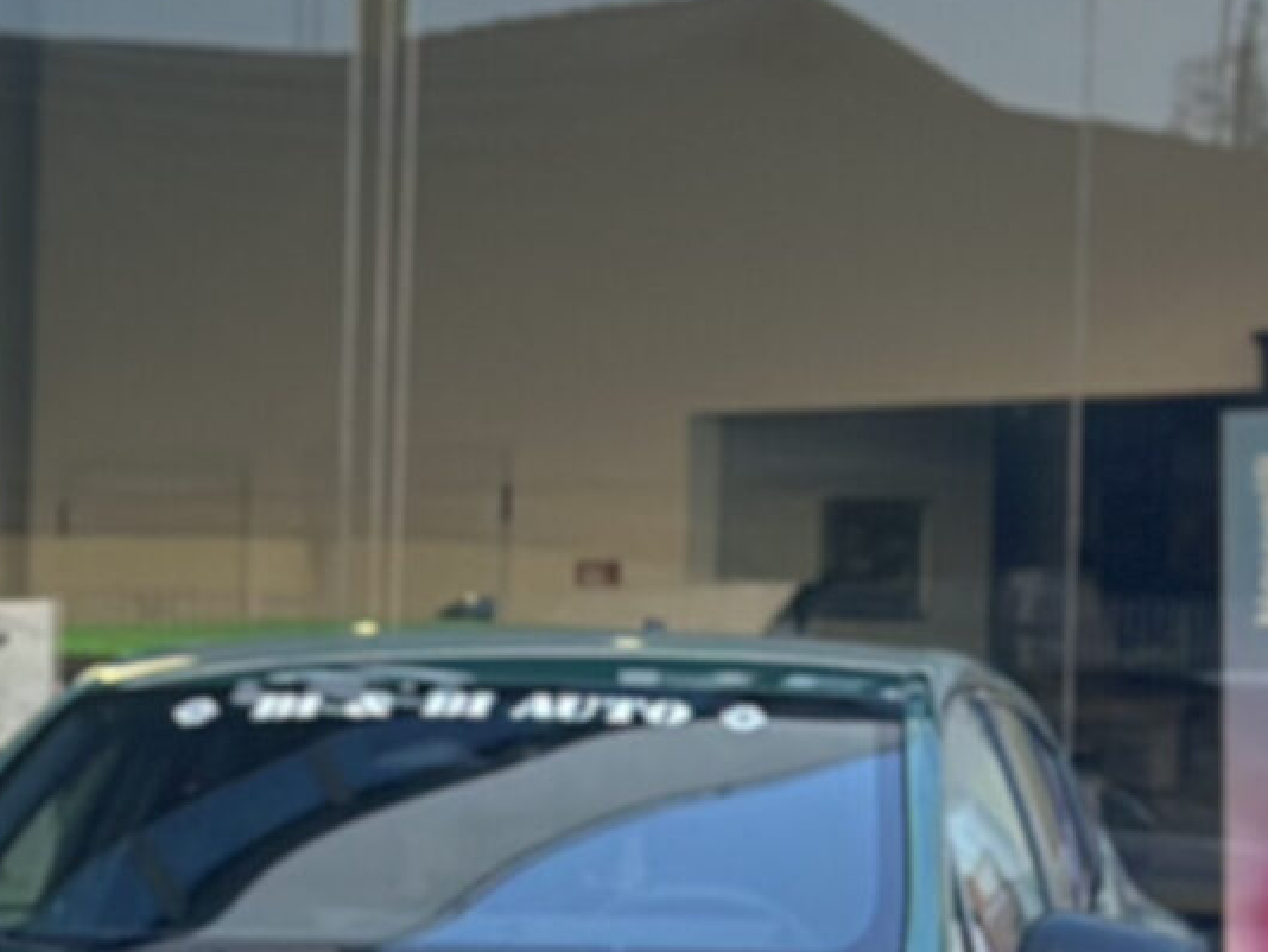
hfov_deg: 8.1
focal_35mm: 230
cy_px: 1256
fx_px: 8429
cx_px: -1498
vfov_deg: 6.4
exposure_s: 1/54
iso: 160
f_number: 1.78
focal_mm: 6.86
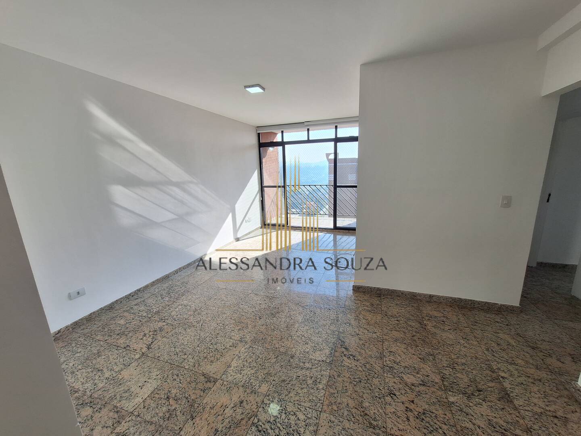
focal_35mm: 13
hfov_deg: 106.2
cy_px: 218
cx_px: 290
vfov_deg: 89.9
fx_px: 218
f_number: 2.2
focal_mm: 1.74
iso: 40
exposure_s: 1/321
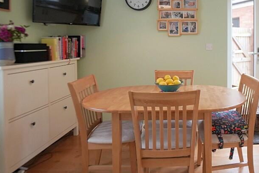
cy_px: 52
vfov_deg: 50.0
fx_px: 180
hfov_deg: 67.6
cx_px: 190
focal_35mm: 25
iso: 640
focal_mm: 10
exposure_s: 1/160
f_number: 4
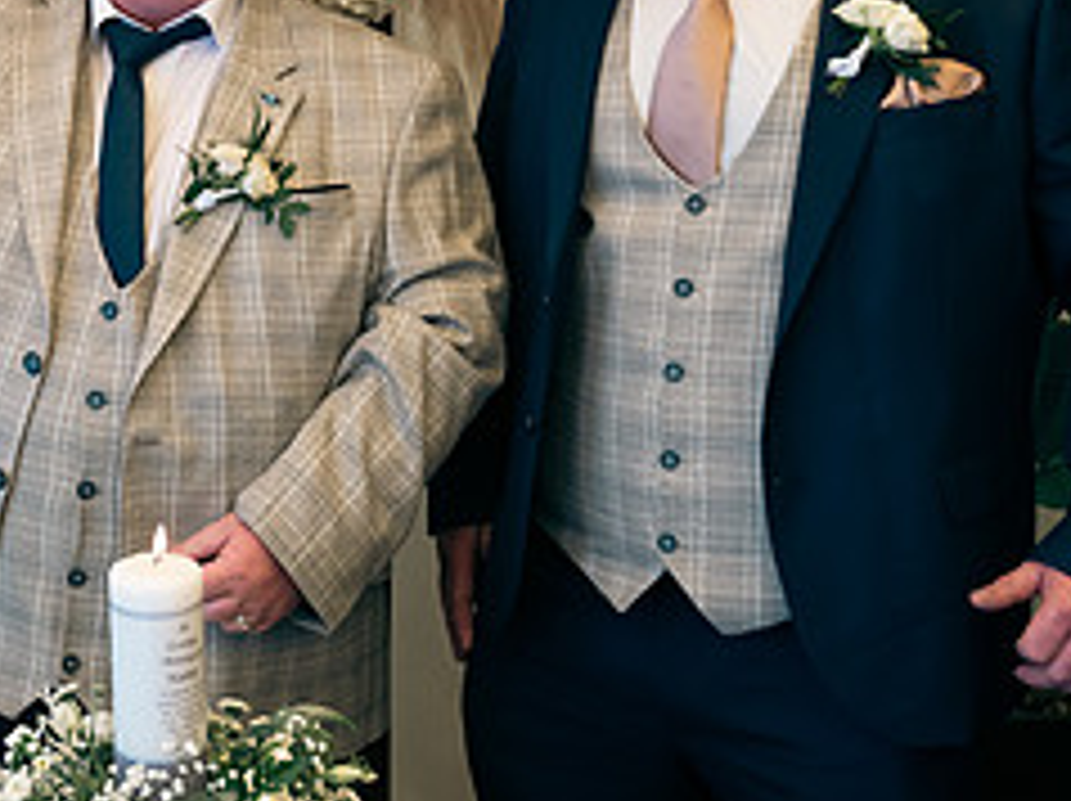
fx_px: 2102
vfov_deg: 21.1
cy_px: 88
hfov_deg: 27.2
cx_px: 36
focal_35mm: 68
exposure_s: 1/250
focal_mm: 29
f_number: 3.5
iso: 250
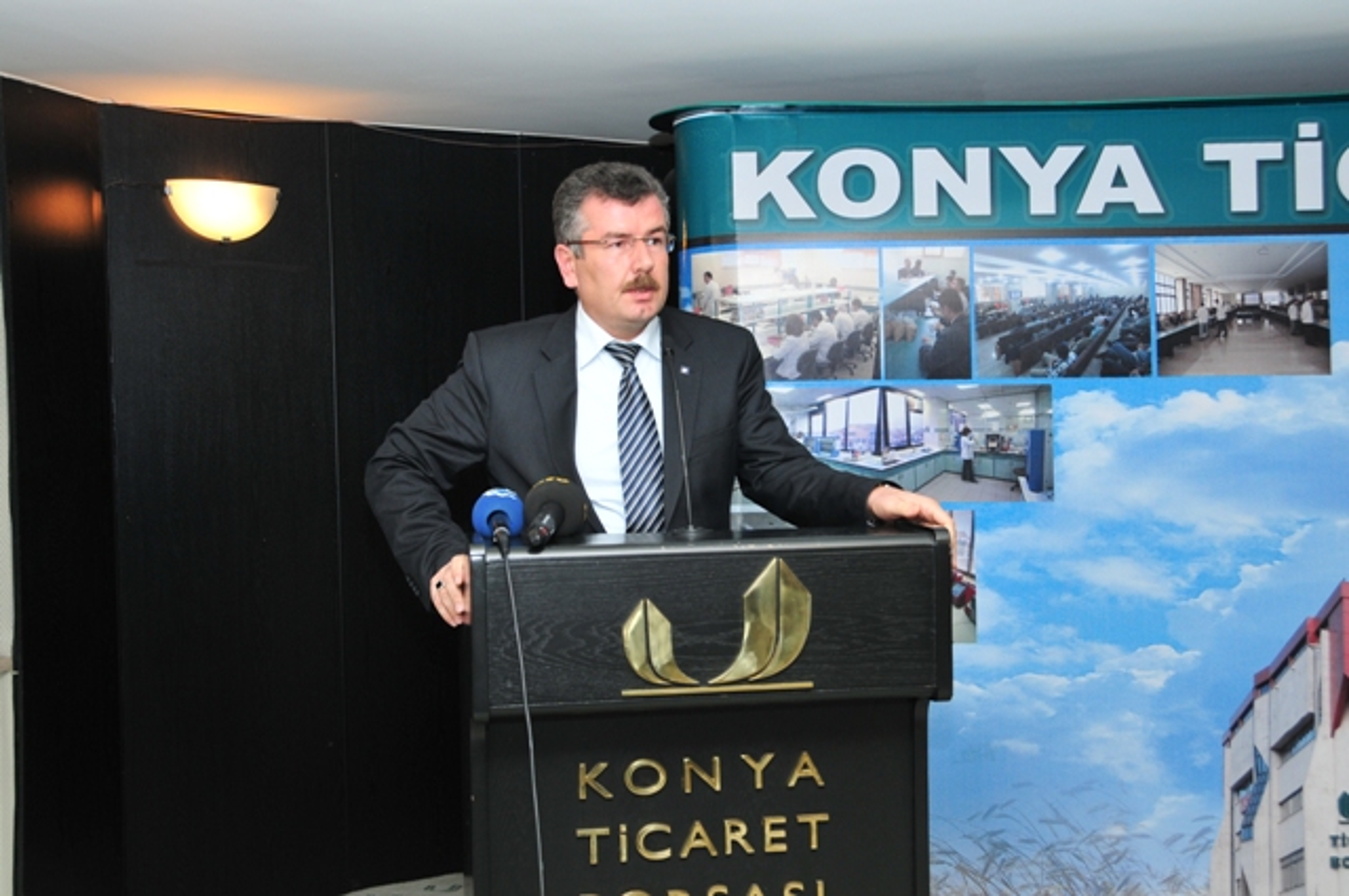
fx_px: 1628
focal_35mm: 44
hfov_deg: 45.0
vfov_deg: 30.8
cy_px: 448
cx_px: 674
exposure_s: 1/60
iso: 400
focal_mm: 29
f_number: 5.6
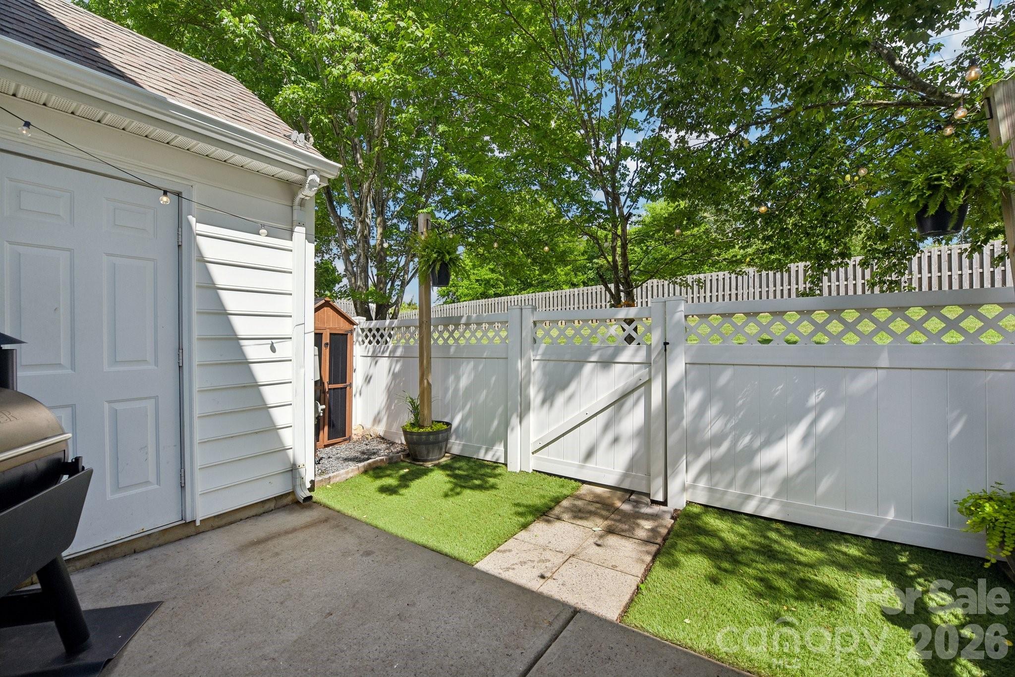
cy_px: 338
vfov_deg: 81.2
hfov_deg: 104.3
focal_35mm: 14
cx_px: 508
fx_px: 395
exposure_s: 1/800
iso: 200
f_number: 8
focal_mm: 14
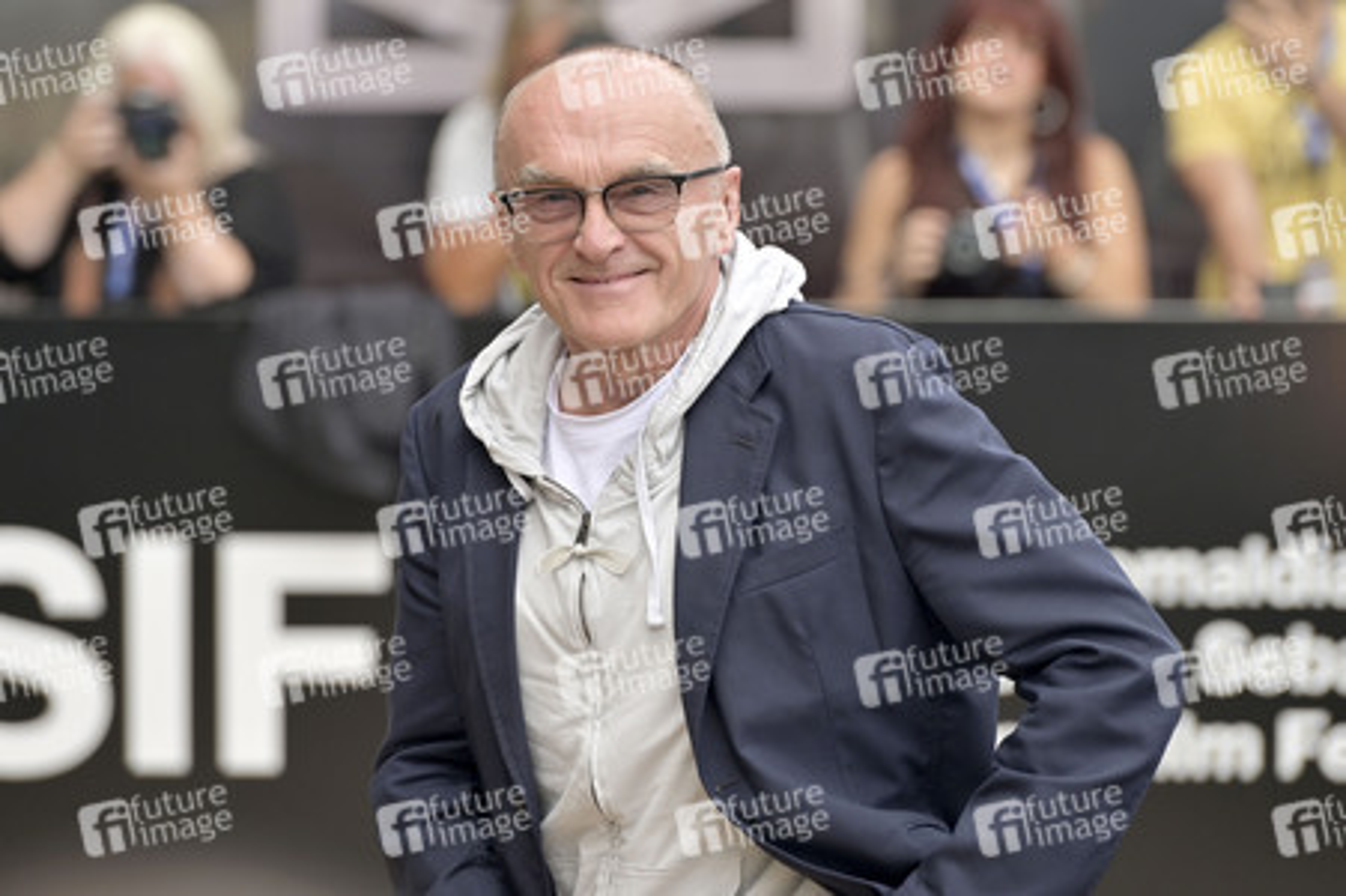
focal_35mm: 200
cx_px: 673
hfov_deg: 10.3
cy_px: 448
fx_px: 7472
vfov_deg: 6.9
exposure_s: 1/800
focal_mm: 200
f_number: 5
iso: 320
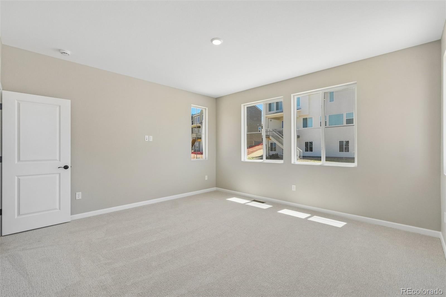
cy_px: 148
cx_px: 223
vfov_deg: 77.3
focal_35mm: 15
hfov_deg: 100.4
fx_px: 186
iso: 800
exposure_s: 1/160
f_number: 8
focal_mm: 10
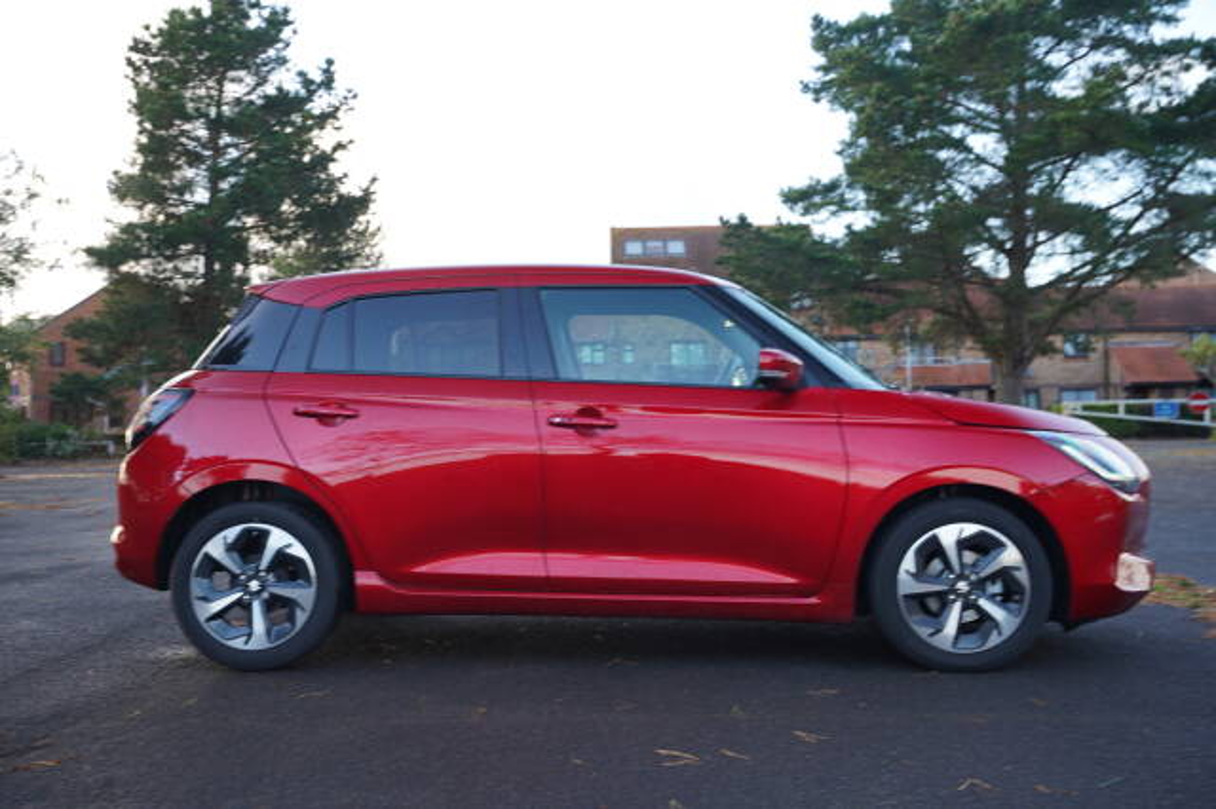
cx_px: 608
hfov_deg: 48.1
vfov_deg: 33.1
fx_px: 1364
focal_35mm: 40
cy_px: 404
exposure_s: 1/60
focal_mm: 40.4
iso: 100
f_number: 4
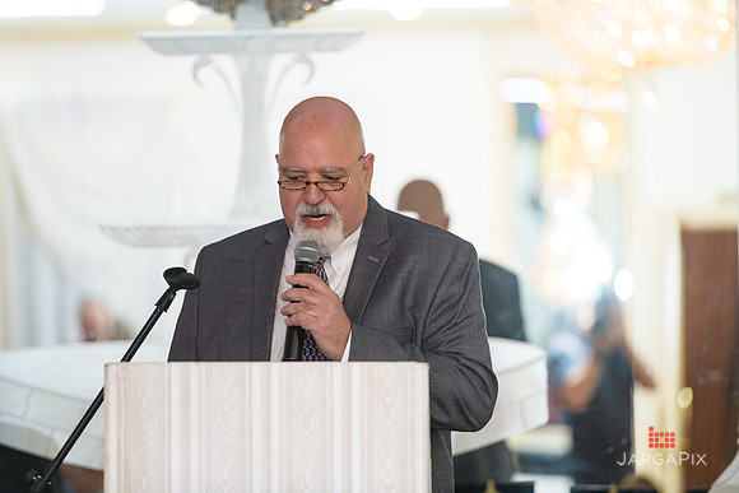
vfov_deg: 6.9
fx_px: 4106
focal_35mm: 200
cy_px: 246
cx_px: 370
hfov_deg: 10.3
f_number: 3.2
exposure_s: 1/125
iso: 1000
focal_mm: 200
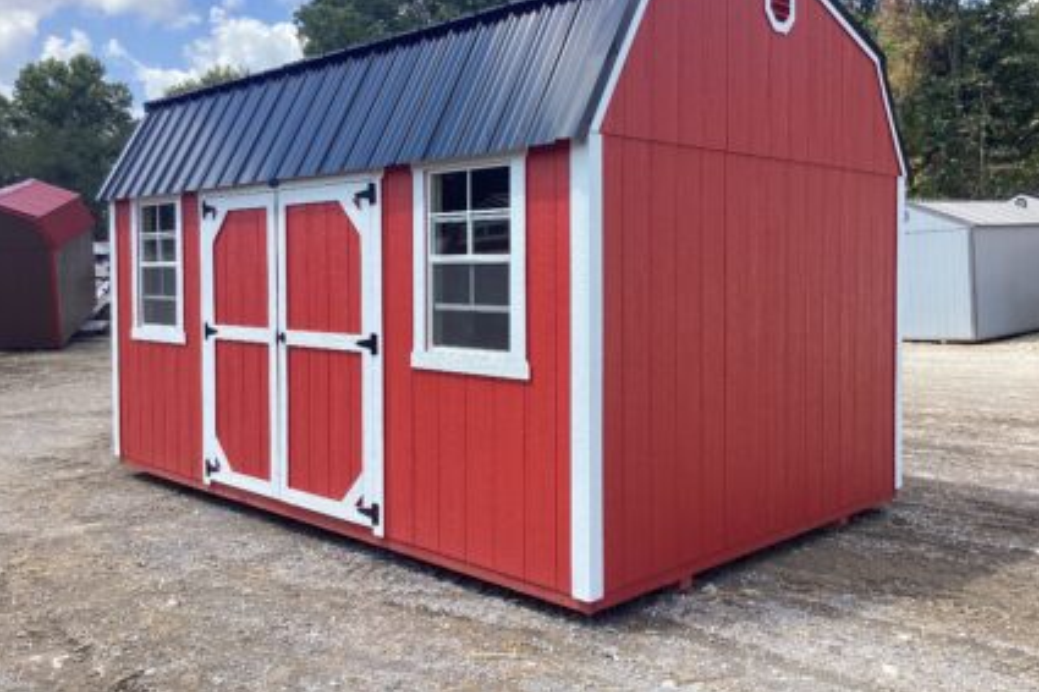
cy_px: 301
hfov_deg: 57.2
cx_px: 524
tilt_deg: -4.1
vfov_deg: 39.9
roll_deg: -0.3
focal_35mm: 33
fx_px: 952
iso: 25
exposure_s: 1/662
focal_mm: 3.3
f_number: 2.4
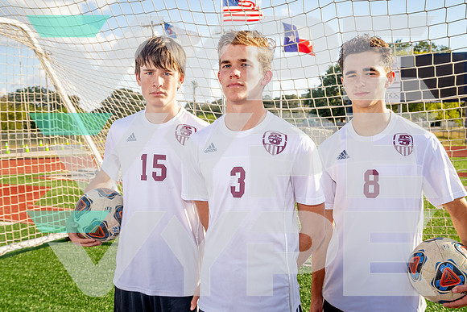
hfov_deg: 47.4
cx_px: 234
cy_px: 156
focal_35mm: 41
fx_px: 532
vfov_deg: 32.6
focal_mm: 41
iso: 100
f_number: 8
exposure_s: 1/125
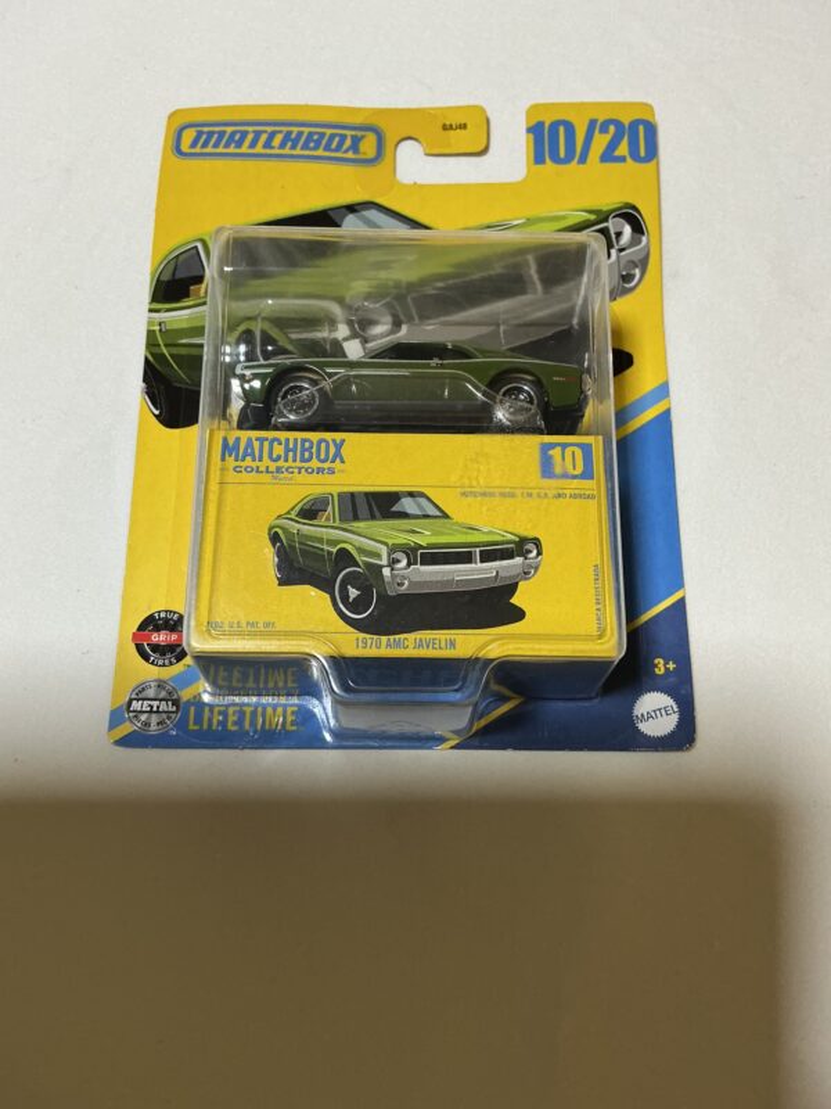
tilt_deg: -76.3
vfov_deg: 61.7
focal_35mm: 29
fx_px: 928
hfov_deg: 48.2
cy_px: 554
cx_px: 416
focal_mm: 3
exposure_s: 1/60
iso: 125
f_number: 1.8
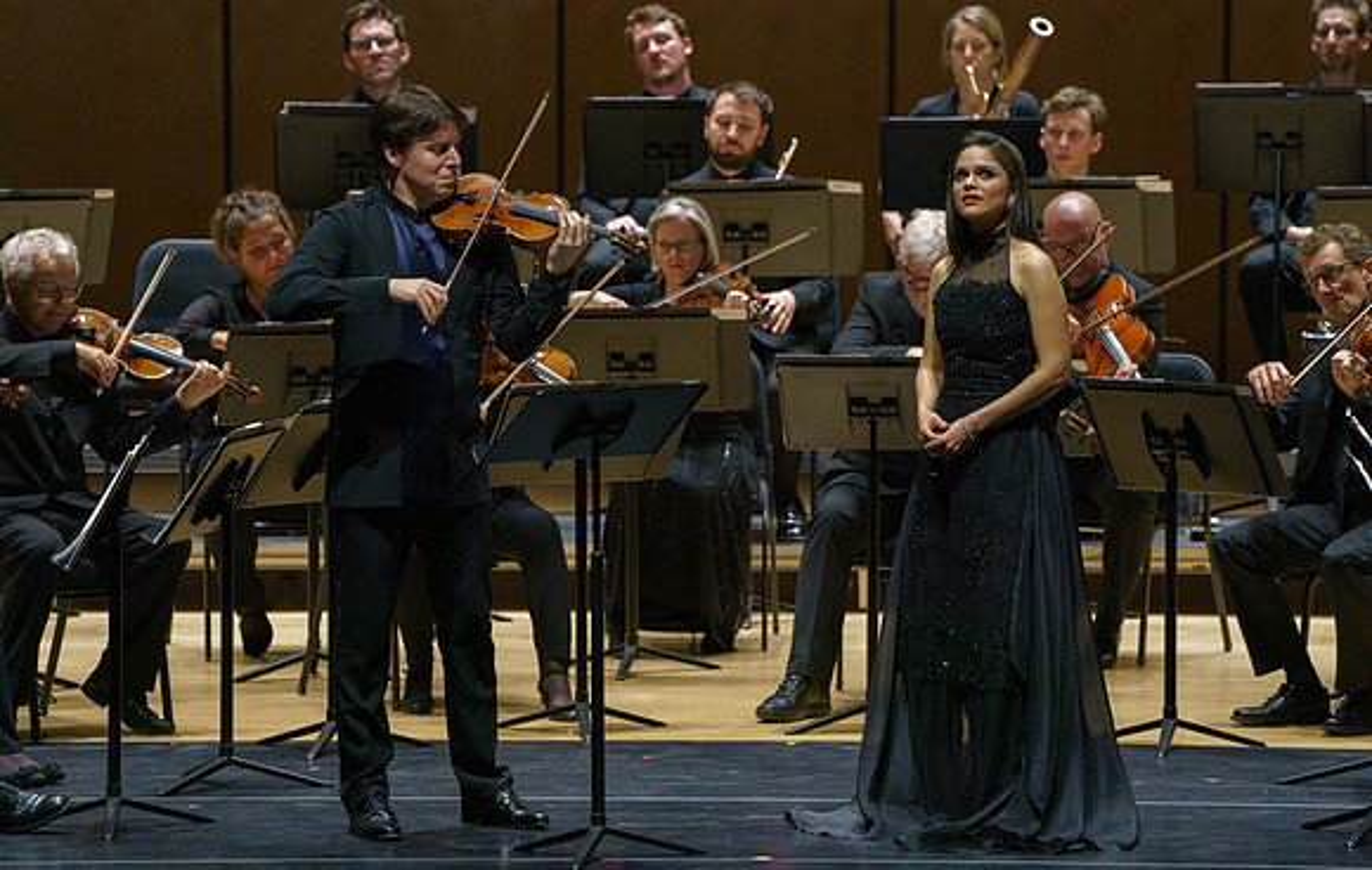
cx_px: 686
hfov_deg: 6.6
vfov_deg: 4.2
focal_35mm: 317
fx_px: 11892
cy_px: 457
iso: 3200
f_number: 6.3
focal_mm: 312
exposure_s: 1/320
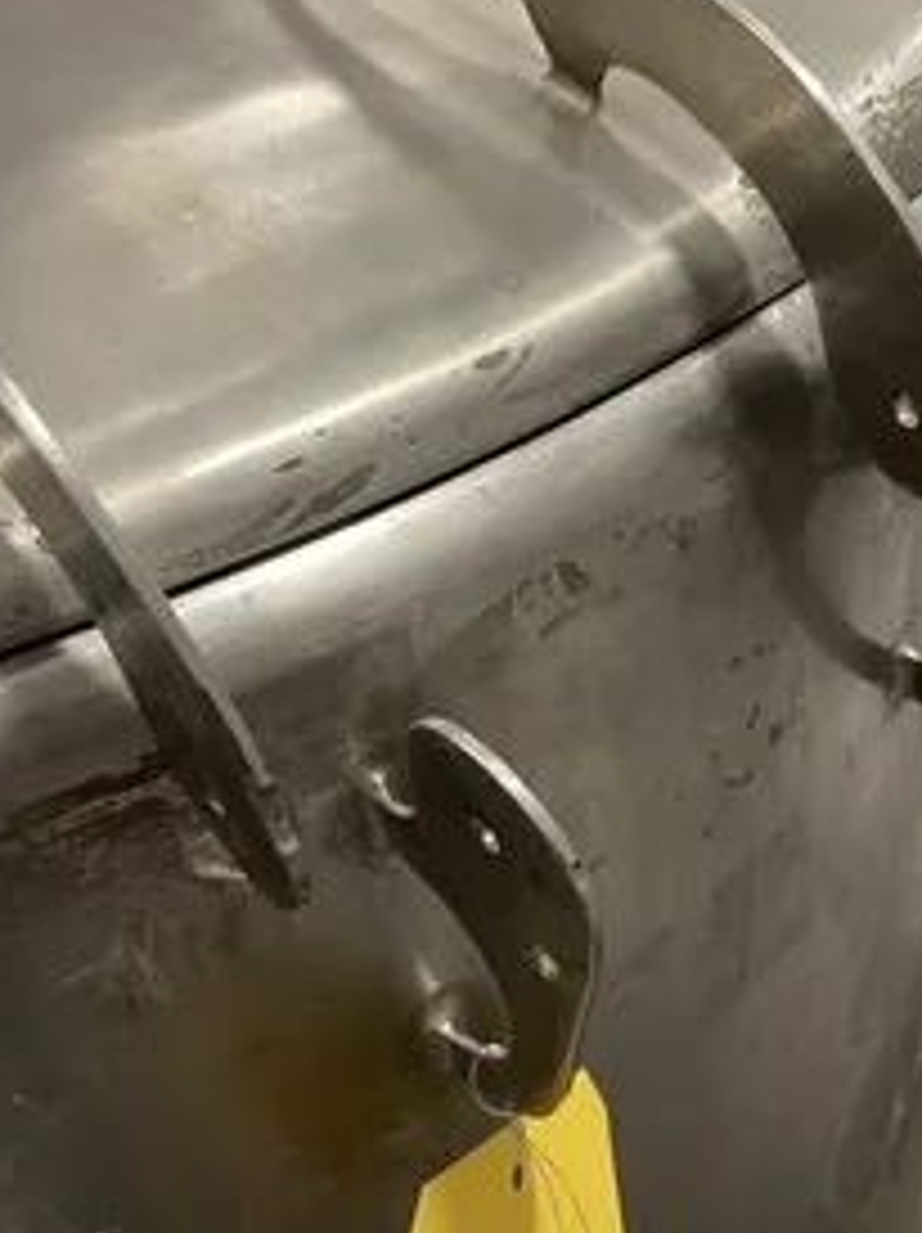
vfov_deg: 49.0
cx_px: 580
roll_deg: +6.6
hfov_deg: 37.4
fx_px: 1352
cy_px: 585
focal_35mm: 38
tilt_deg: -38.0
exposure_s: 1/60
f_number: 1.6
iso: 320
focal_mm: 4.2
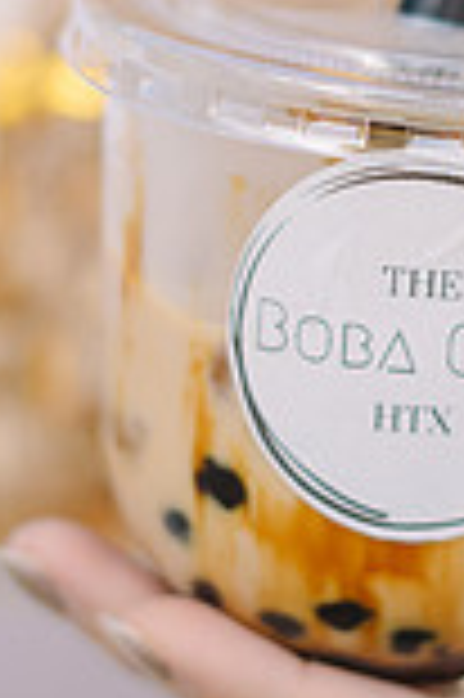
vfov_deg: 14.2
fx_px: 2809
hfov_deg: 9.4
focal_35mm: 145
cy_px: 288
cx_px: 396
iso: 160
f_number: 2.5
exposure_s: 1/200
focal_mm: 50
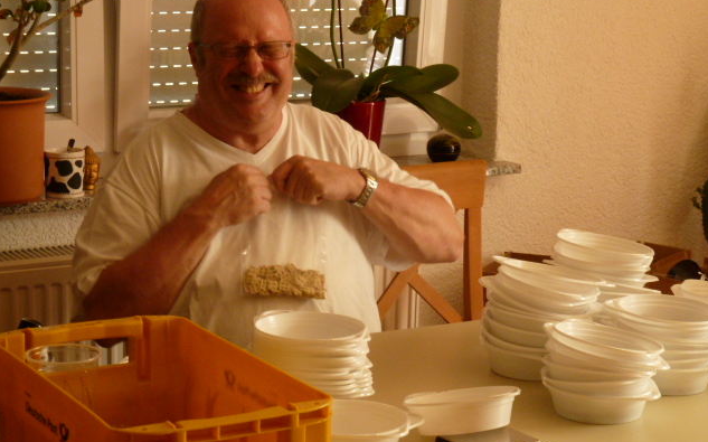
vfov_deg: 14.7
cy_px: 225
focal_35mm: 89
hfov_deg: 23.3
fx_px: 1717
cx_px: 353
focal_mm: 13.7
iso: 400
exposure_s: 1/40
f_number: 4.2
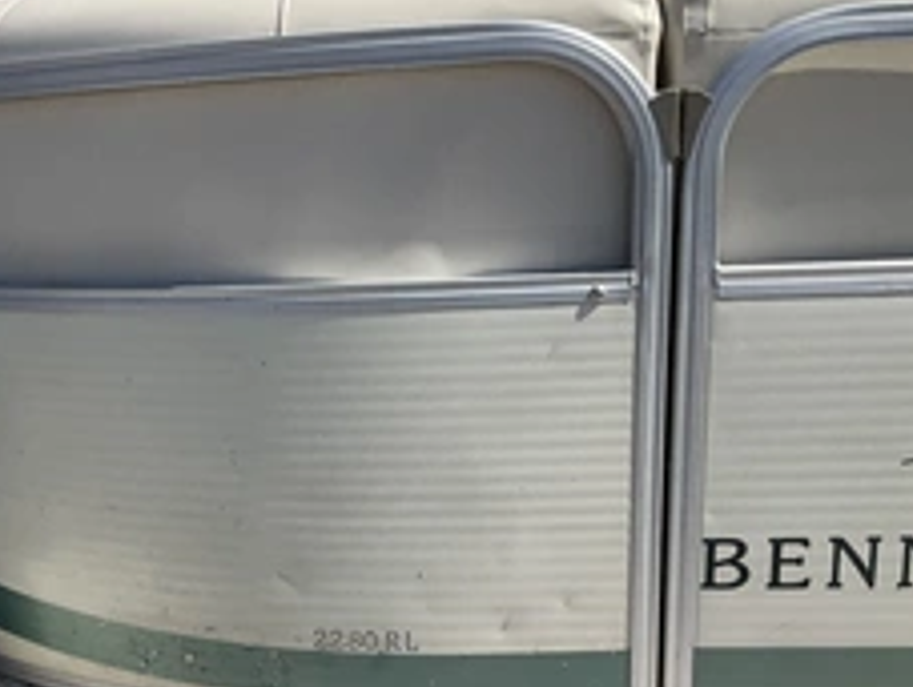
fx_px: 1347
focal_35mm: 51
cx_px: 233
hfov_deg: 36.6
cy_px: 490
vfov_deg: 28.3
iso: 25
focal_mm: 3
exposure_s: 1/3125
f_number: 1.8
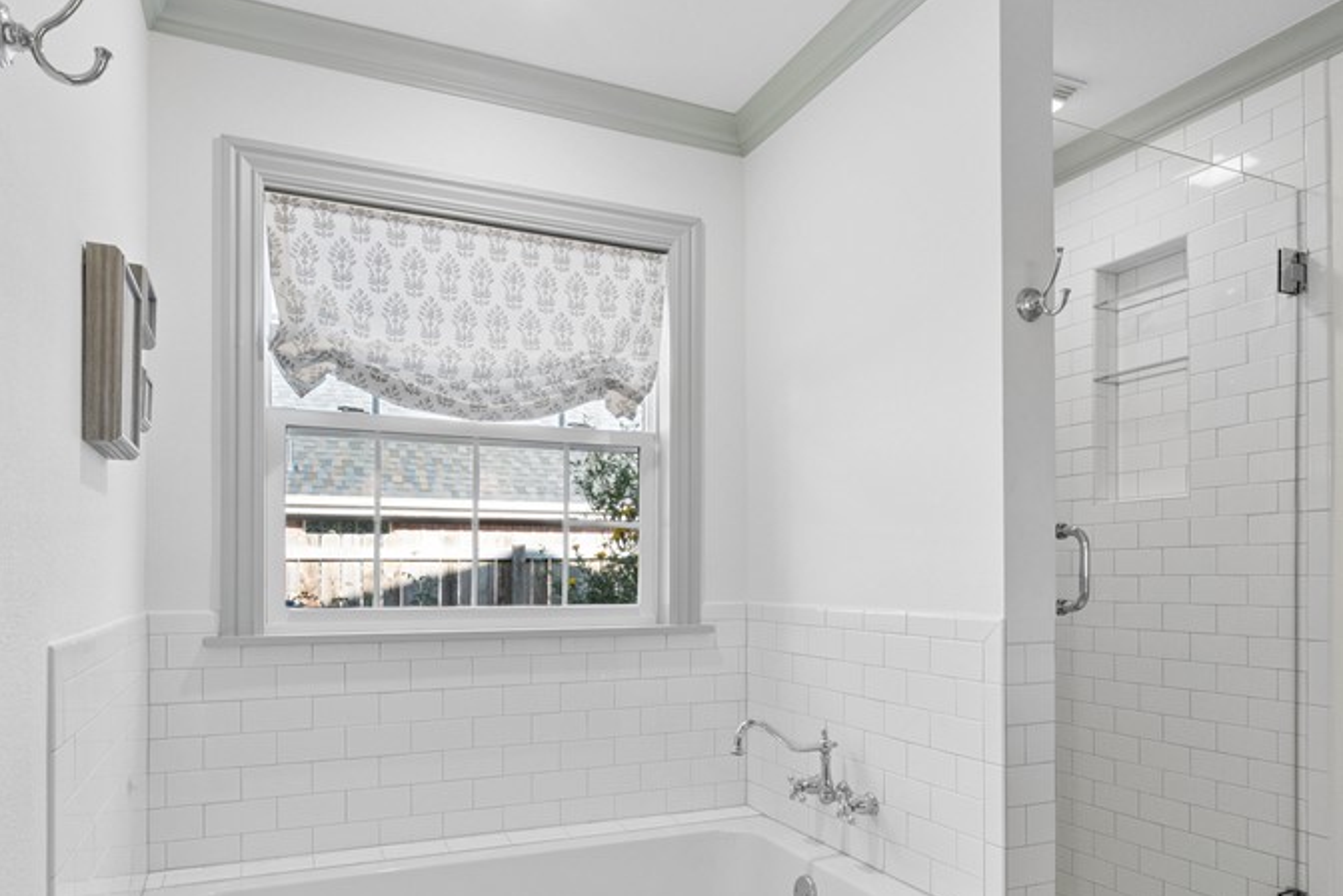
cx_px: 670
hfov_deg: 79.1
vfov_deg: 55.6
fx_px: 813
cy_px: 640
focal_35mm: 22
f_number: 8
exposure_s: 1/30
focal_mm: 9
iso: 320
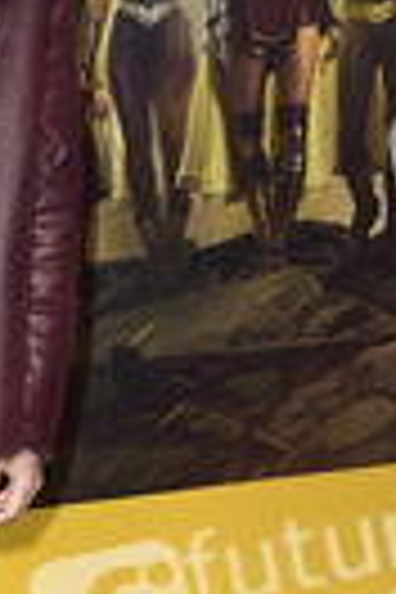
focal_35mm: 136
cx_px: -146
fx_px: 2244
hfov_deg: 9.9
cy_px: 382
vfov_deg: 15.1
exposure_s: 1/250
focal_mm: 45
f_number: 6.3
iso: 400
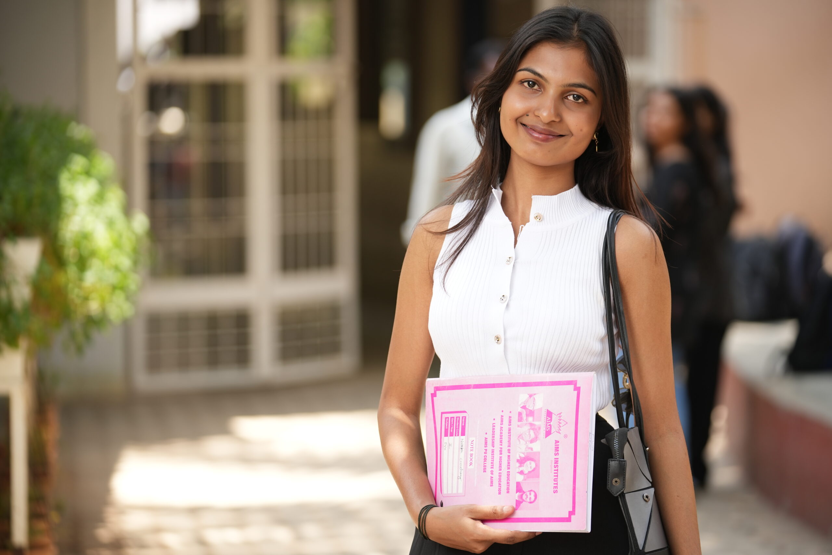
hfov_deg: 16.9
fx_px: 2796
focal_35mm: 121
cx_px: 416
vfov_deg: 11.3
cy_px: 278
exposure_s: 1/250
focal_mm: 121
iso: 200
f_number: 2.8
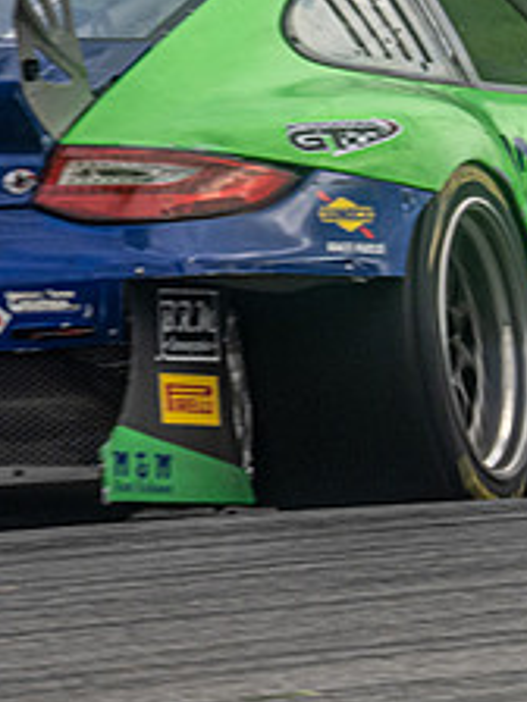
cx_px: 100
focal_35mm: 1092
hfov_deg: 1.4
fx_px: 22166
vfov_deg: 1.8
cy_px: 193
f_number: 10
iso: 400
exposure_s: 1/250
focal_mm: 210
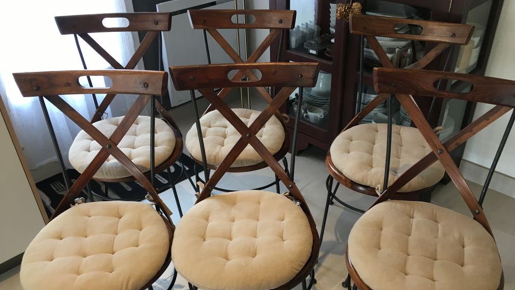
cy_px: 180
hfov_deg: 61.0
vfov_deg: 36.5
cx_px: 259
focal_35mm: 32
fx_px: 437
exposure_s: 1/33
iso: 80
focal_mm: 4.15
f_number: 2.2
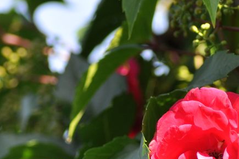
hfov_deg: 5.5
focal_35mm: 372
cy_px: 174
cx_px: 207
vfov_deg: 3.7
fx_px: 2467
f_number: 4
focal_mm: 90
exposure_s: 1/750
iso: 200
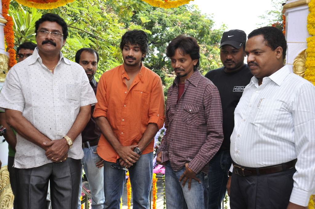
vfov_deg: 35.0
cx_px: 158
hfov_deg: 50.7
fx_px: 332
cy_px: 104
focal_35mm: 38
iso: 250
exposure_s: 1/160
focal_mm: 38
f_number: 5
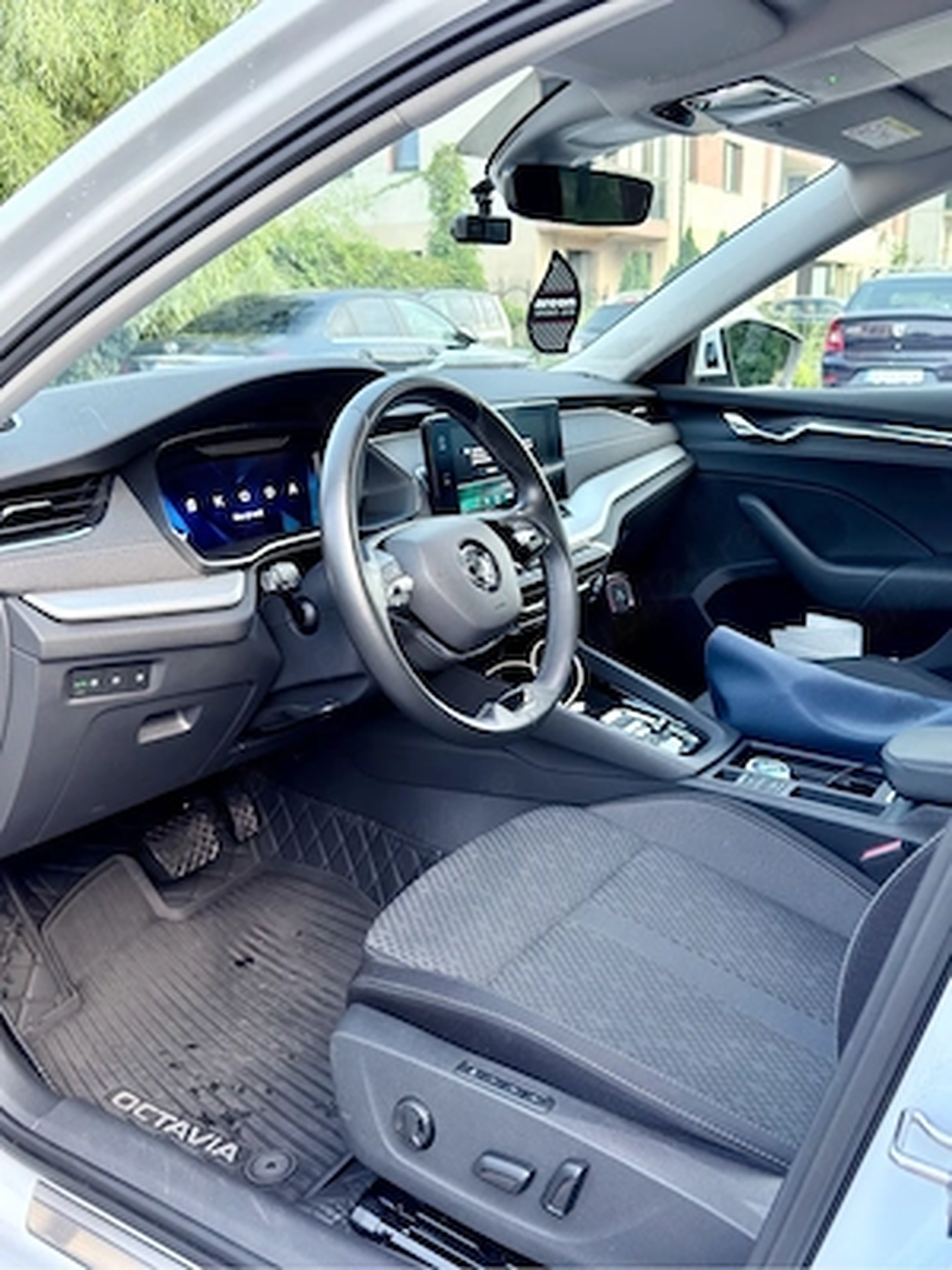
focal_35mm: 31
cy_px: 635
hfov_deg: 45.4
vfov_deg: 58.4
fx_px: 1137
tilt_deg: -15.3
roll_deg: -0.4
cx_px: 476
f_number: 1.78
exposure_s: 1/104
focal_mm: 6.76
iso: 200
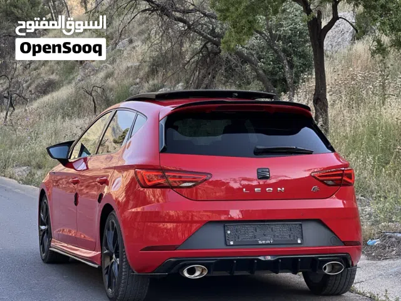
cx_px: 200
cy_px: 150
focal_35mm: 77
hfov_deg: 25.3
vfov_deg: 19.1
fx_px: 892
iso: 40
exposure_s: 1/121
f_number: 2.8
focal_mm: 9
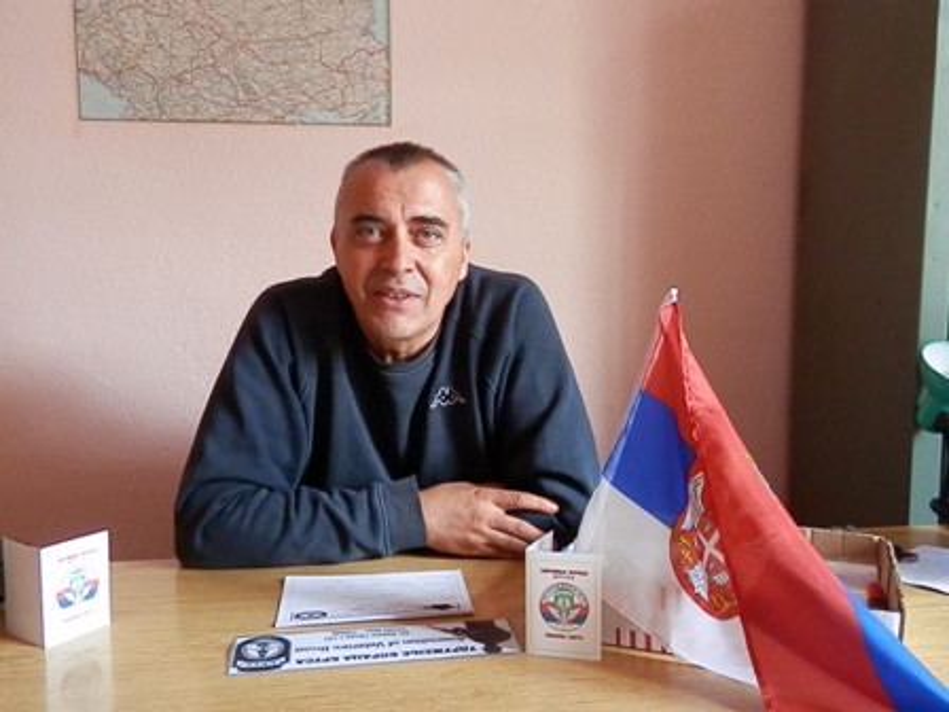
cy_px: 356
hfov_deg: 60.0
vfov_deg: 46.8
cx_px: 474
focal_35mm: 30
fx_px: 822
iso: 640
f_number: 3.3
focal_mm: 5.5
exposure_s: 1/30
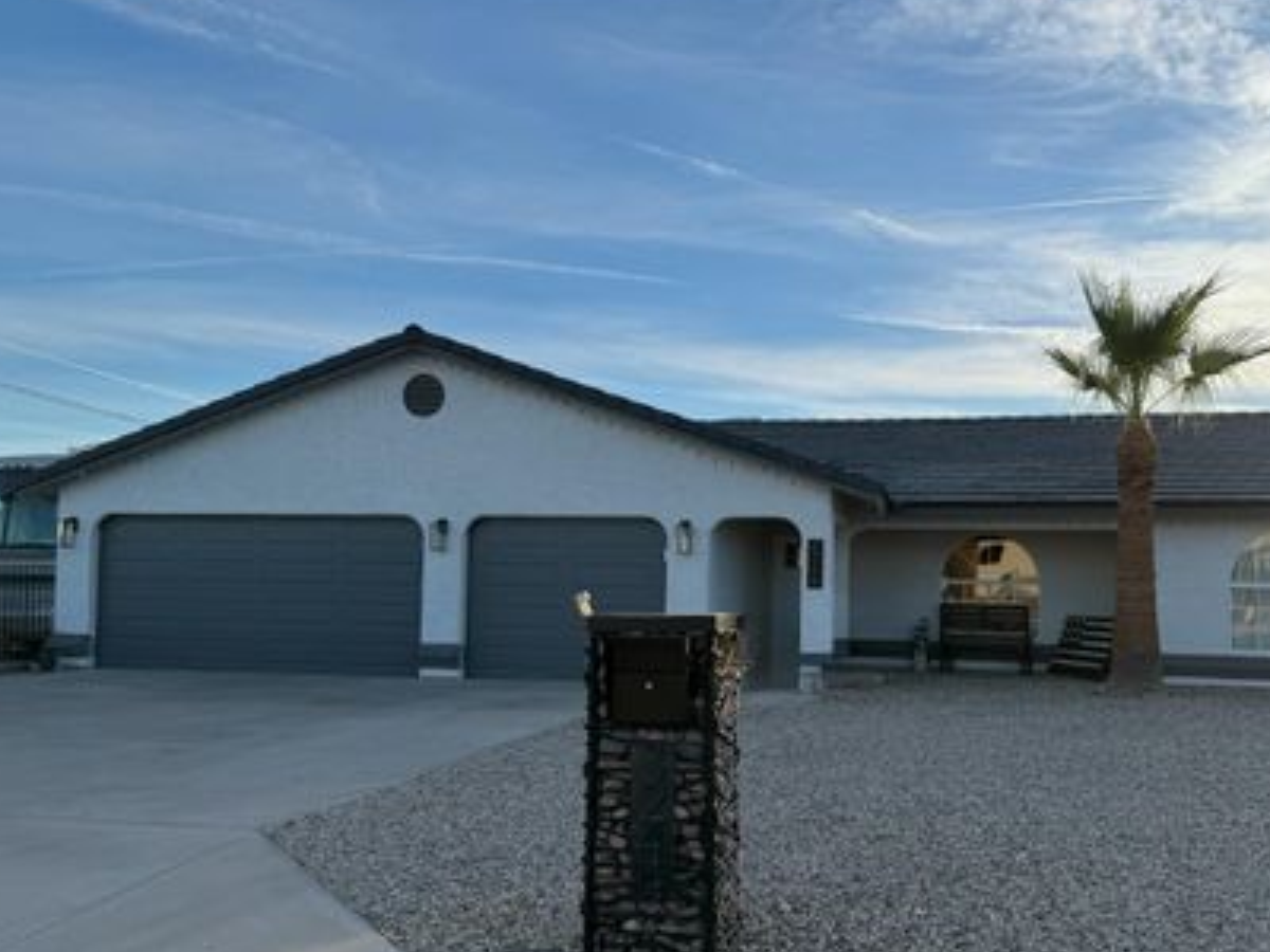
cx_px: 743
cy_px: 547
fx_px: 1101
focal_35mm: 30
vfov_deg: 46.6
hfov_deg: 59.6
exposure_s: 1/3584
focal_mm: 6.76
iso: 100
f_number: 1.78
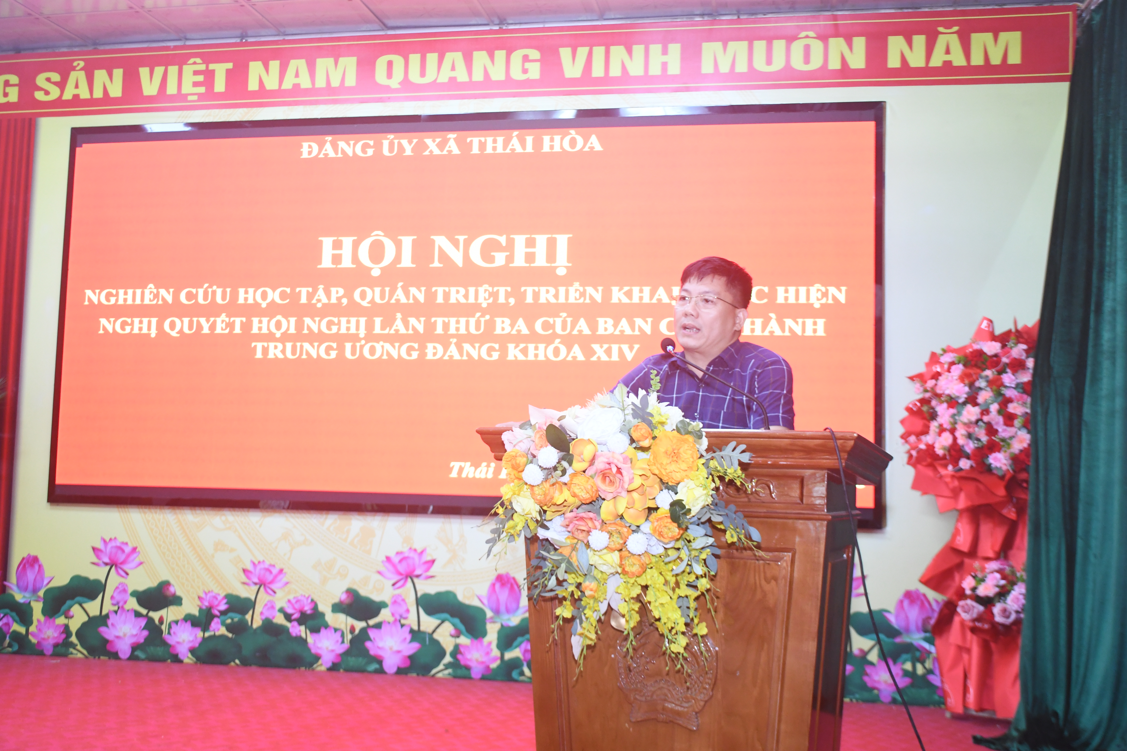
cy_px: 376
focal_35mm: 40
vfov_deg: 33.4
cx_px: 564
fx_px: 1252
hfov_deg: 48.5
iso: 1600
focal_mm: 27
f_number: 4
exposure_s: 1/100
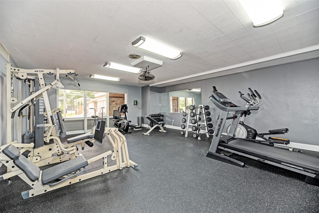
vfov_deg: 81.2
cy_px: 106
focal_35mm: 14
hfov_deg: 104.2
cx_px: 160
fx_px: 124
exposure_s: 1/50
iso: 800
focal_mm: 14
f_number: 5.6
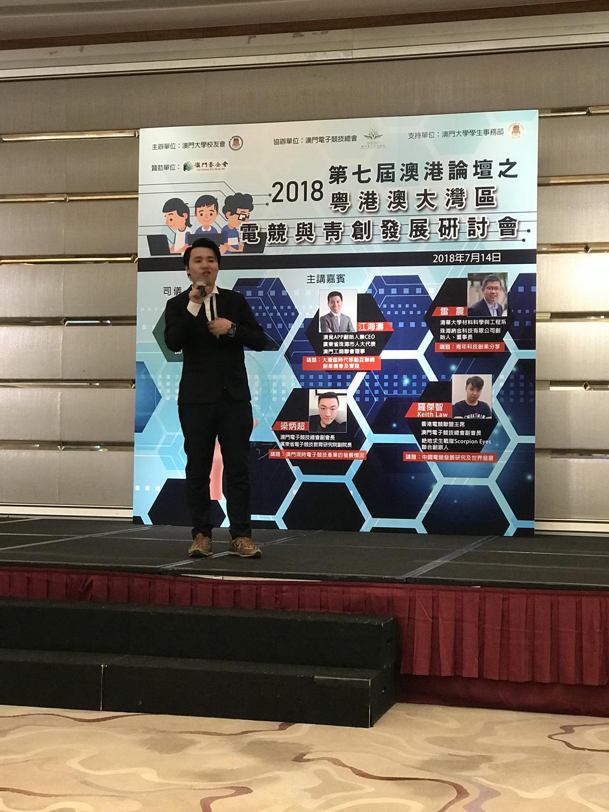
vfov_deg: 33.8
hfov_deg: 25.7
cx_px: 304
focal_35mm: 57
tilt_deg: +2.6
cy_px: 406
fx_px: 1337
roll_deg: -0.9
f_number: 2.8
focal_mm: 6.6
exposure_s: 1/50
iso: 200
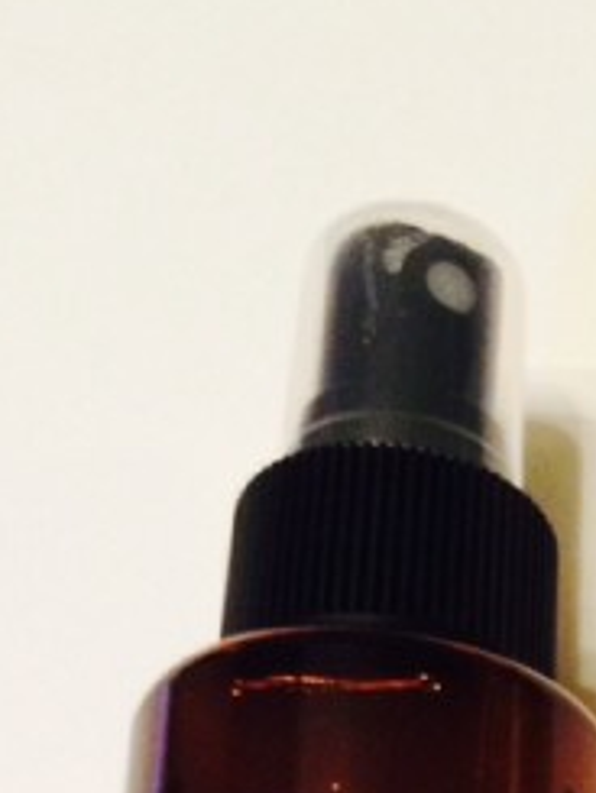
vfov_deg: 12.1
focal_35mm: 146
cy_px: 1534
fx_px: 3349
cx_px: 894
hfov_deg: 9.9
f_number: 2.4
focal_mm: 4.28
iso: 125
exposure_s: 1/20
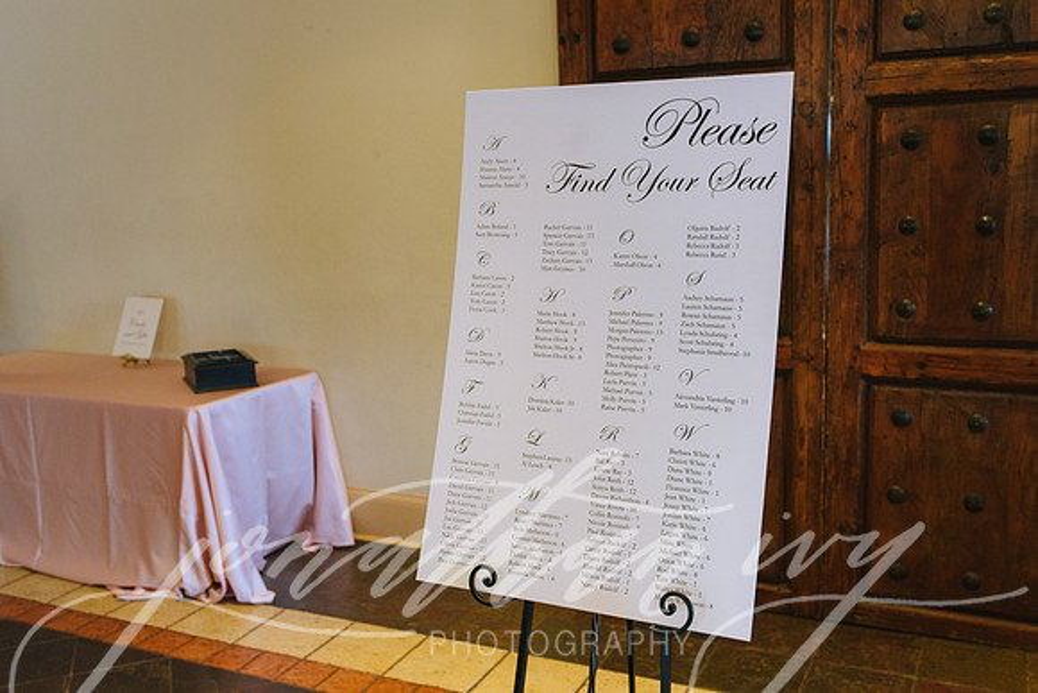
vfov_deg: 37.9
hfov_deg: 54.4
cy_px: 346
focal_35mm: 35
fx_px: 1009
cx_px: 519
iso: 1600
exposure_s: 1/125
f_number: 4
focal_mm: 35
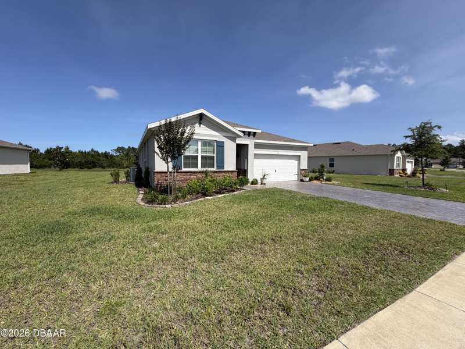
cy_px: 174
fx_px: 188
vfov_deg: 85.7
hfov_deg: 102.1
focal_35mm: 14
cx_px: 232
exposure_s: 1/1145
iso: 20
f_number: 2.2
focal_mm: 2.22
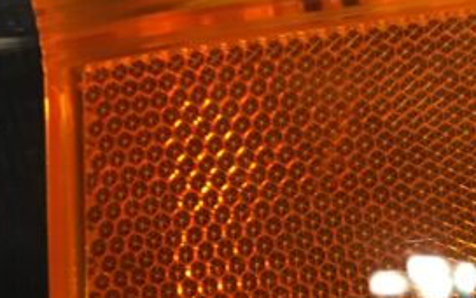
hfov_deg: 24.9
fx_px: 1025
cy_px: 330
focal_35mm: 79
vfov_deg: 16.0
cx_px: 481
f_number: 2.2
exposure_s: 1/30
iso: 160
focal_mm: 4.15
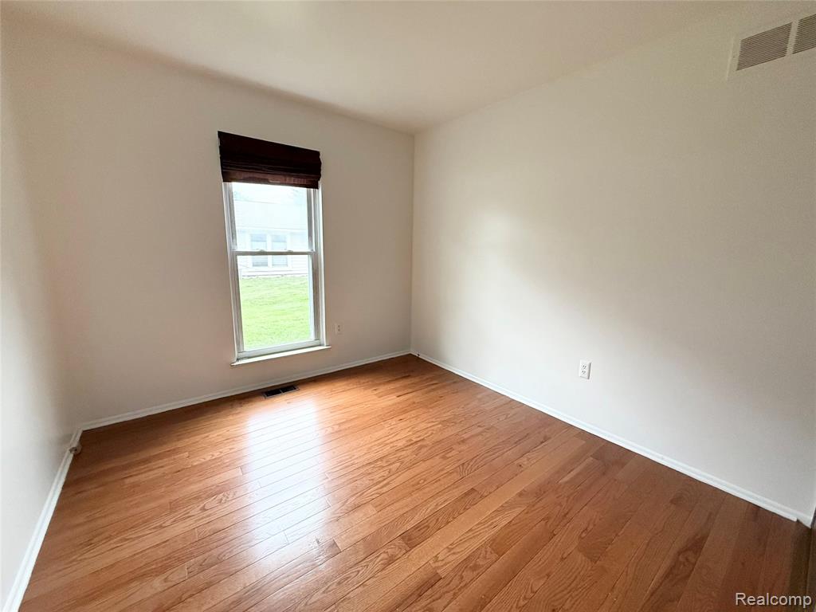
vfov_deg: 85.7
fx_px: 330
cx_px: 408
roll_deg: -1.1
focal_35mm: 14
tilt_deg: -10.2
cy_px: 306
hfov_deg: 102.1
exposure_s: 1/120
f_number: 2.2
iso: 400
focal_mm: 2.22
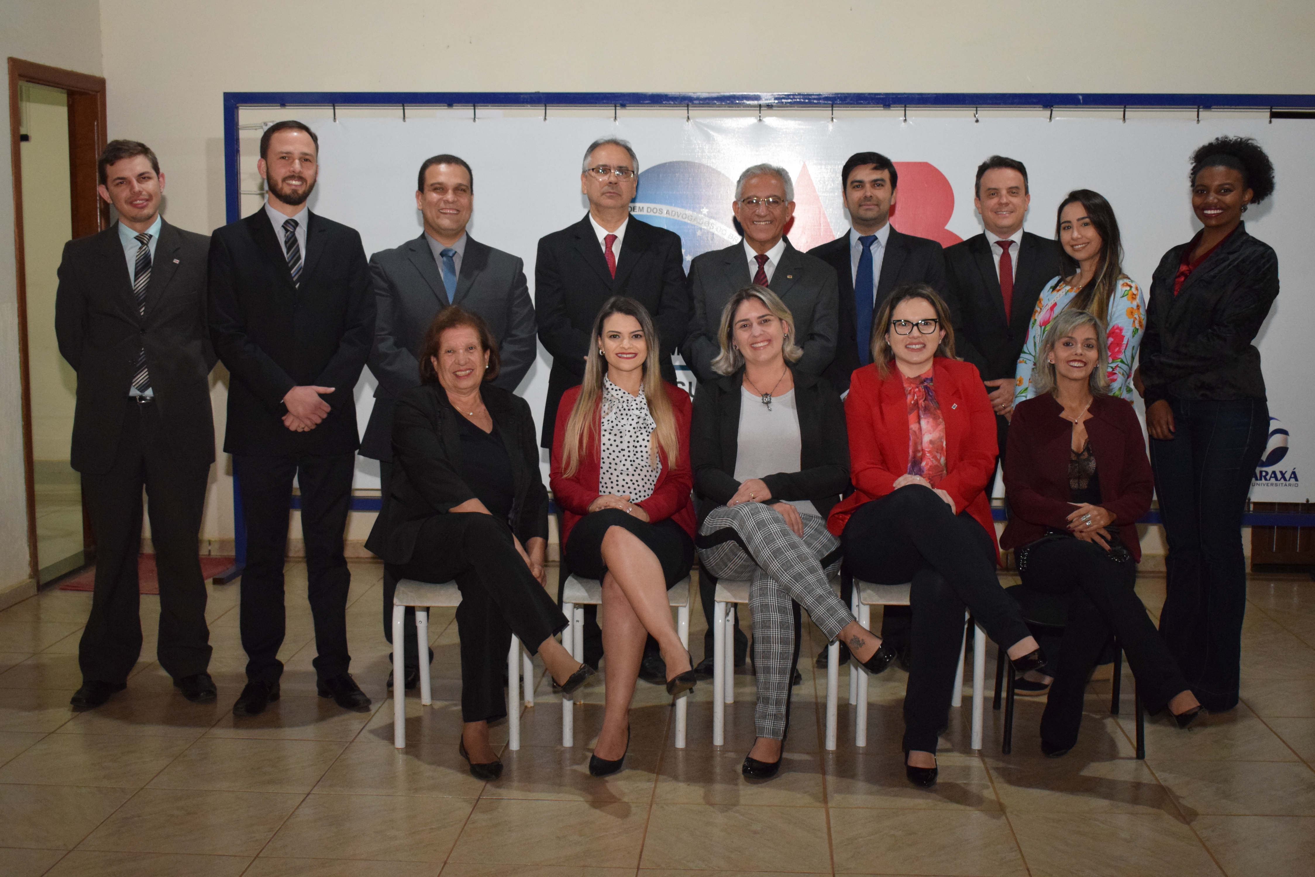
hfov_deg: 43.6
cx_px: 658
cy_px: 438
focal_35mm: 45
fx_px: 1644
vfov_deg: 29.9
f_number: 4.2
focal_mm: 30
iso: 3200
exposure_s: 1/60
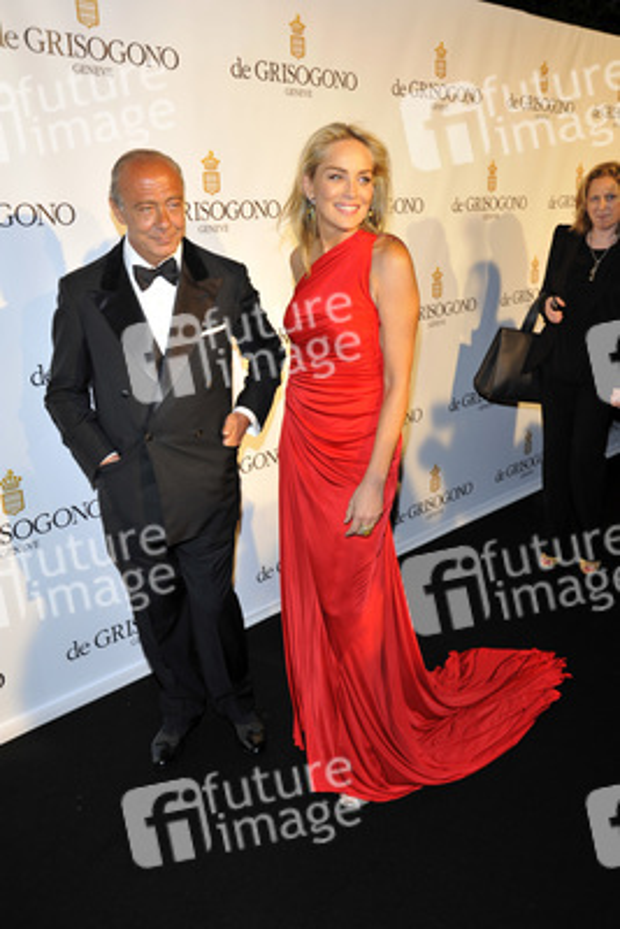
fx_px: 826
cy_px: 464
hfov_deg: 41.1
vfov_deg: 58.7
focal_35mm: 32
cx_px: 310
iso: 500
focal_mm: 32
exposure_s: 1/160
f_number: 5.6
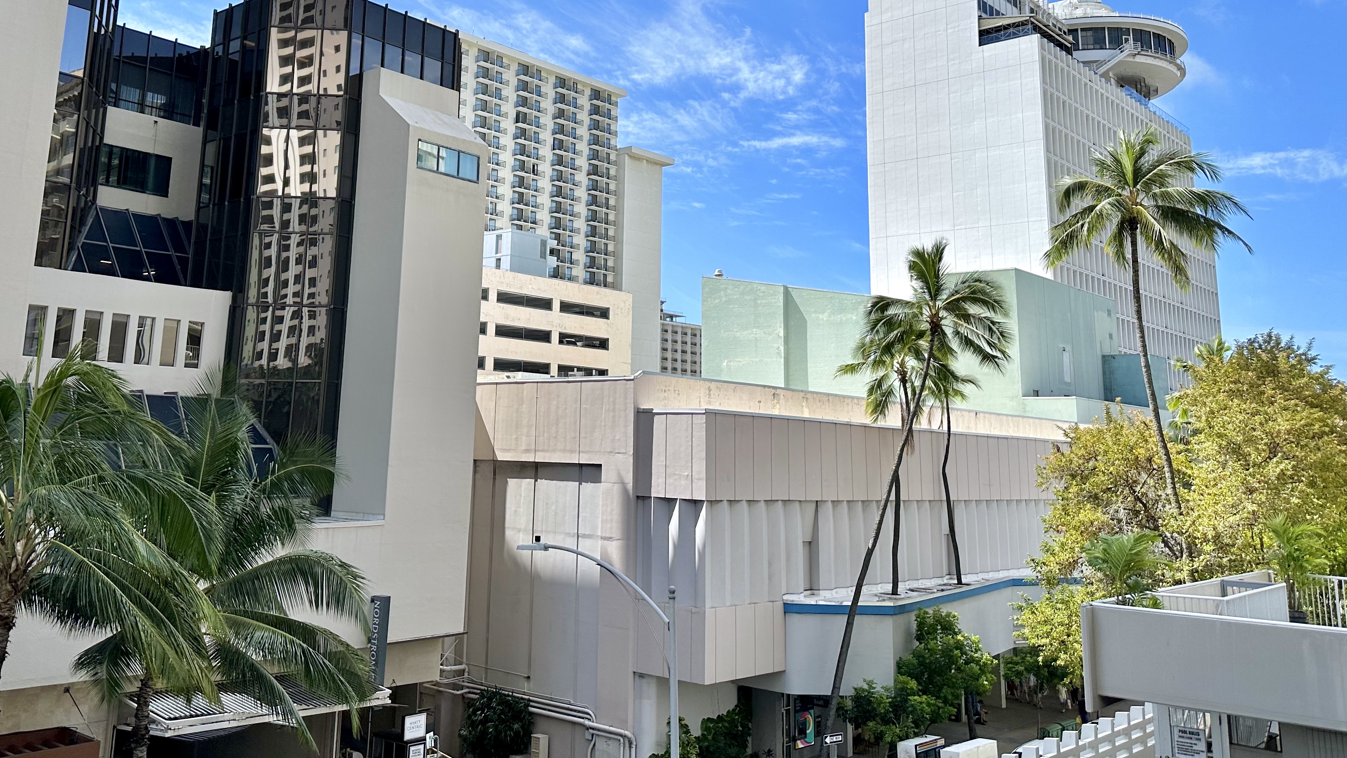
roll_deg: -1.9
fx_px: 1179
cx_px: 567
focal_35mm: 33
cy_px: 181
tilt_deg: +11.0
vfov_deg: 34.8
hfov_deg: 59.2
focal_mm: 6.86
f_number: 1.78
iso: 80
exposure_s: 1/4348
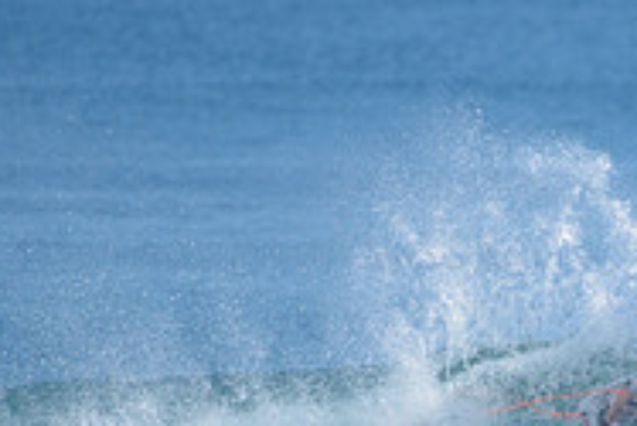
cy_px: 462
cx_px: 695
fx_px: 27482
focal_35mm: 1552
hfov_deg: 1.3
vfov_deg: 0.9
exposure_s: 1/2000
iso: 320
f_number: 5.6
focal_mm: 500
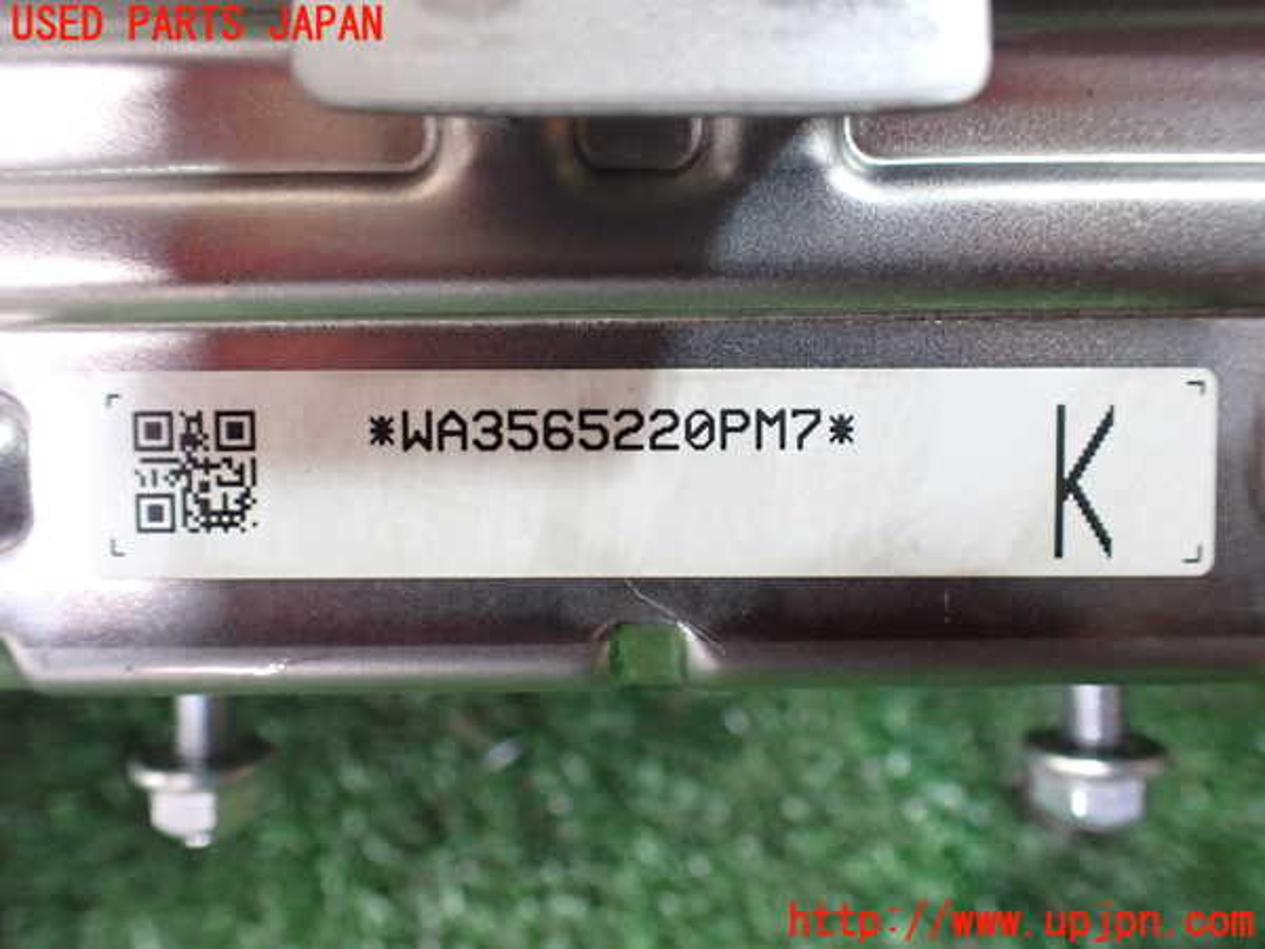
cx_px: 632
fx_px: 1096
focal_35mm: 30
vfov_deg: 46.8
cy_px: 474
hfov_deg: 60.0
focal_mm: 5.4
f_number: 2.3
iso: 800
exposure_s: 1/30
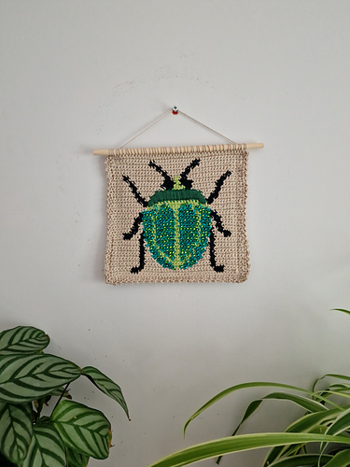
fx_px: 310
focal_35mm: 23
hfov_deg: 58.9
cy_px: 234
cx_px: 175
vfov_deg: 73.9
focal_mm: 6.4
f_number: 1.8
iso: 160
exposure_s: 1/40
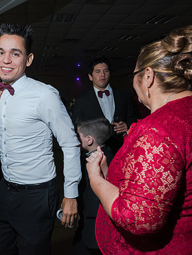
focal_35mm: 29
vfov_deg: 61.6
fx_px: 214
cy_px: 128
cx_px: 26
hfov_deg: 44.7
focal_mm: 20
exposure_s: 1/100
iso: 1600
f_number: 4.5
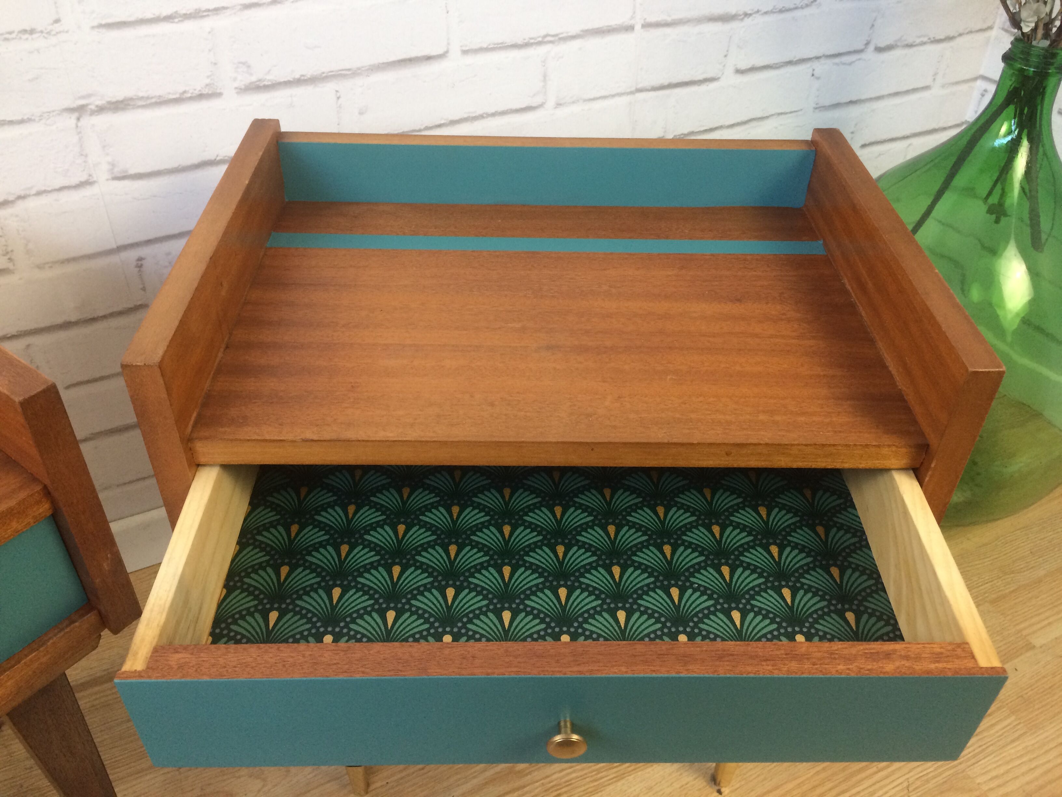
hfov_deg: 61.7
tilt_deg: -39.6
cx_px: 531
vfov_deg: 48.2
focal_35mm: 29
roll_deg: -3.2
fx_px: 890
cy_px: 398
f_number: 2.2
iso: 80
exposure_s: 1/33
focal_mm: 4.15
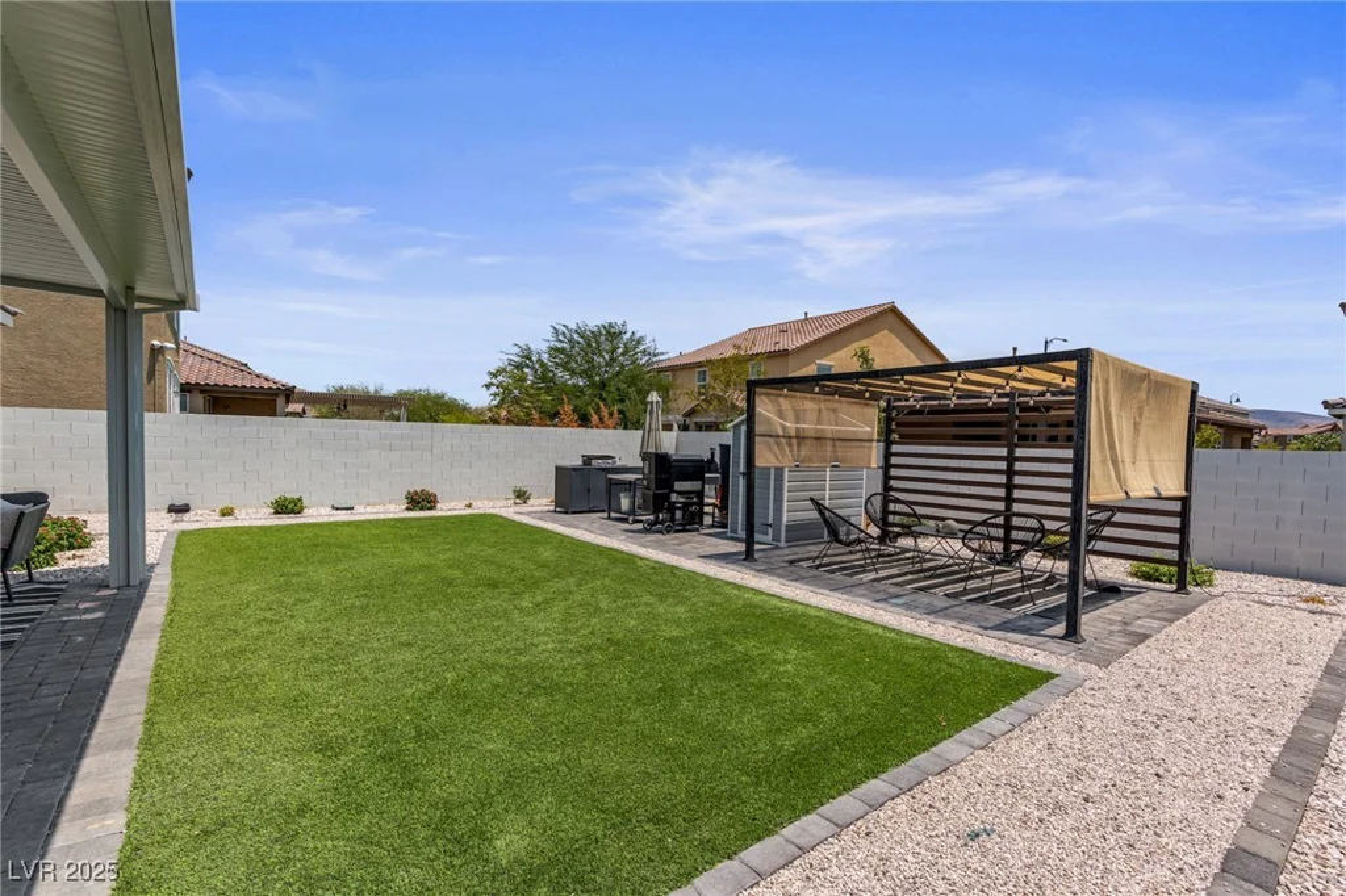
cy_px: 448
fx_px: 598
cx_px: 673
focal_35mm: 16
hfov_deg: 96.8
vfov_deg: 73.7
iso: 320
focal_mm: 16
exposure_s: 1/720
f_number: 9
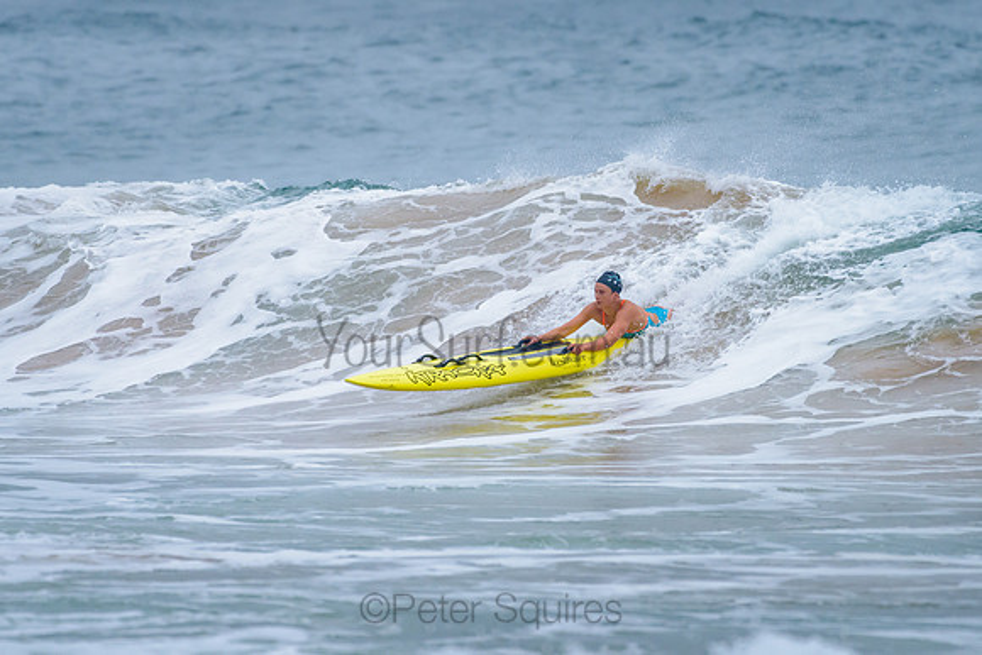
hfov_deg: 3.4
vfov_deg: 2.2
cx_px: 513
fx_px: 16732
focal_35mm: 613
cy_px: 292
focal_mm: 500
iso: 1100
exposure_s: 1/1250
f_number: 5.6
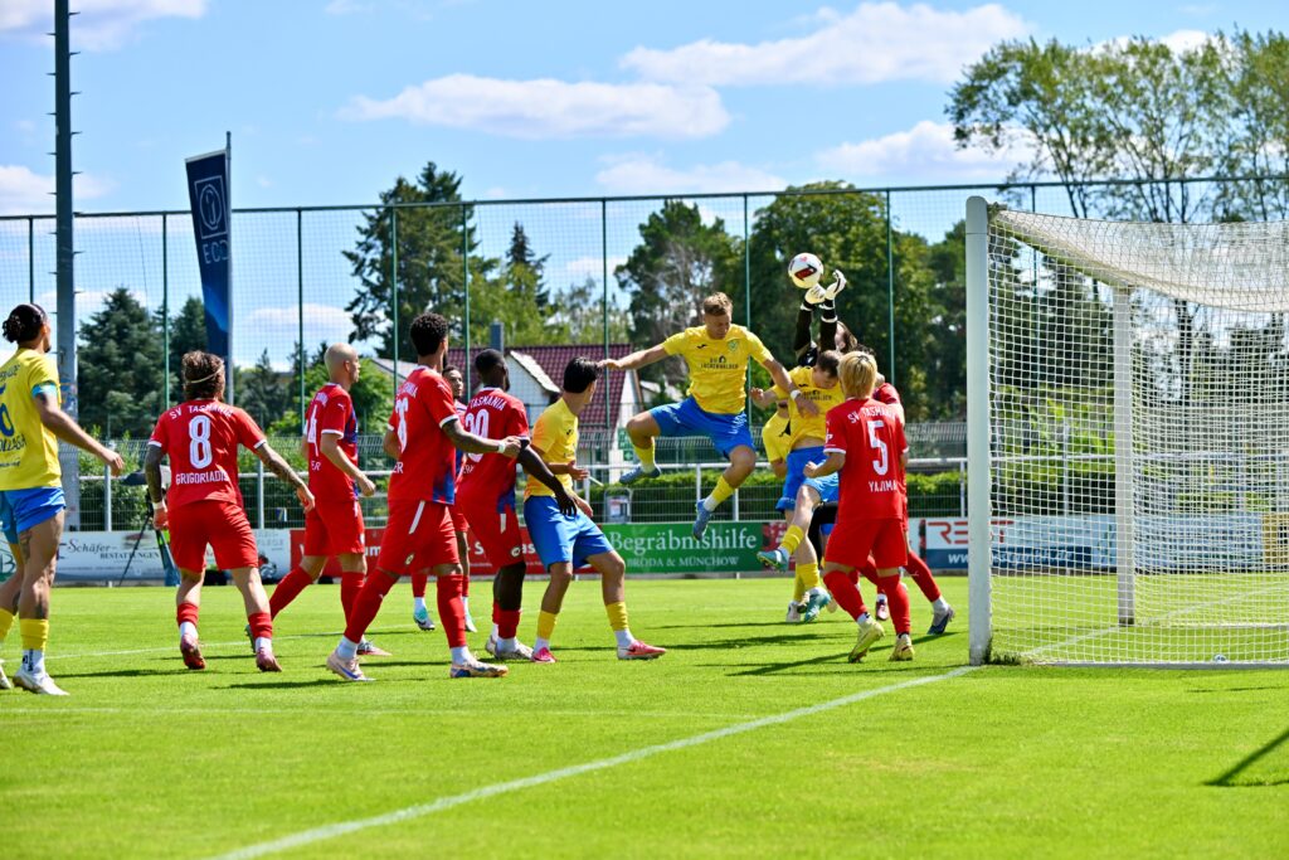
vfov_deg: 12.2
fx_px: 4011
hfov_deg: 18.3
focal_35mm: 112
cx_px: 644
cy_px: 430
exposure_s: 1/1600
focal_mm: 112
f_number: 4.8
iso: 250
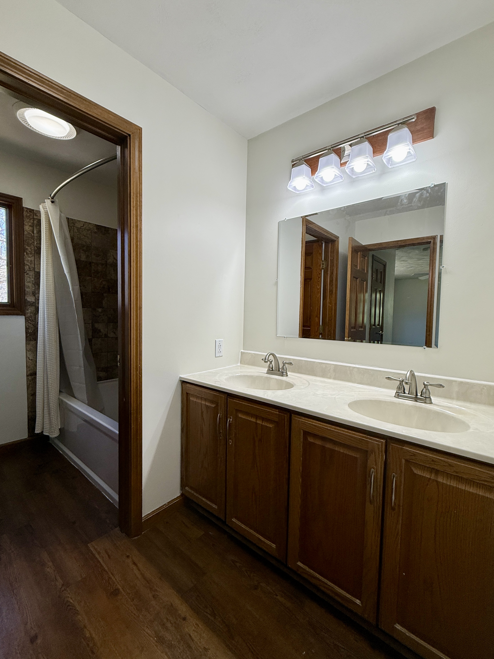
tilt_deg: -3.7
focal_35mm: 14
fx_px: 266
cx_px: 247
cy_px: 330
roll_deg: +1.7
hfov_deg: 85.7
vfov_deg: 102.1
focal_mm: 2.22
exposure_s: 1/120
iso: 80
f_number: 2.2
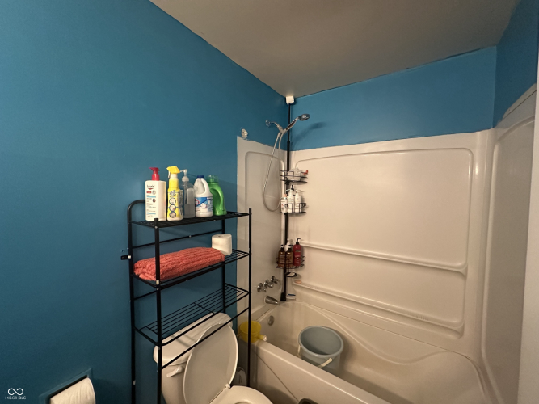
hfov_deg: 102.1
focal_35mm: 14
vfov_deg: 85.7
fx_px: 218
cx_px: 270
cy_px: 202
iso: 800
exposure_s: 1/60
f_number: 2.2
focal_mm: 2.22
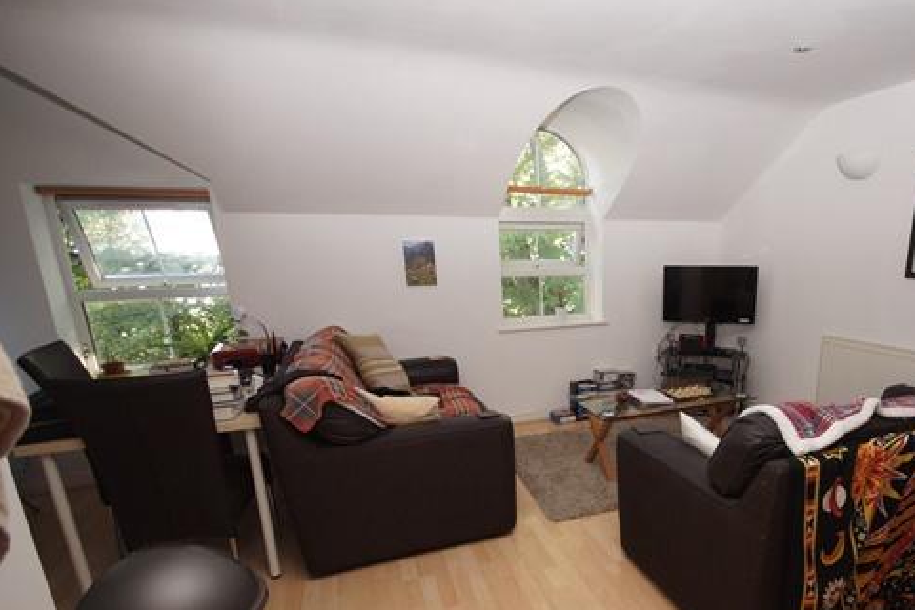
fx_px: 508
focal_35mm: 20
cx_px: 606
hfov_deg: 81.3
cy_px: 396
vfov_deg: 60.7
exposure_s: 1/60
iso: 800
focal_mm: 10
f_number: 4
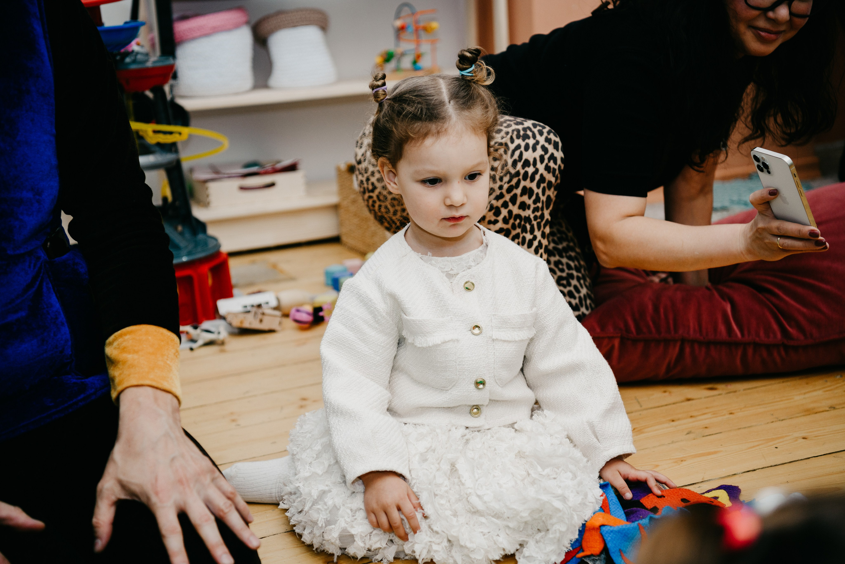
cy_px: 282
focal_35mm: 55
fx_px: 1291
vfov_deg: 24.6
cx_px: 422
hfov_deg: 36.2
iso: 200
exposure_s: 1/160
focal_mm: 55
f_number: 3.2
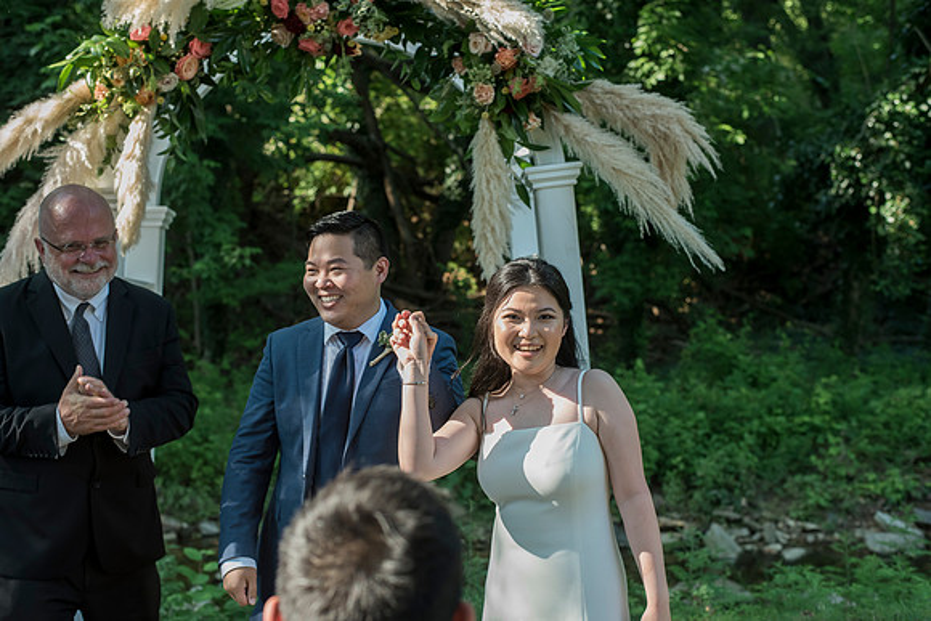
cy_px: 310
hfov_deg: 39.6
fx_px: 1293
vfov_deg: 27.0
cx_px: 466
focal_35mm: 50
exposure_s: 1/640
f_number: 4
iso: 1000
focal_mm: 50
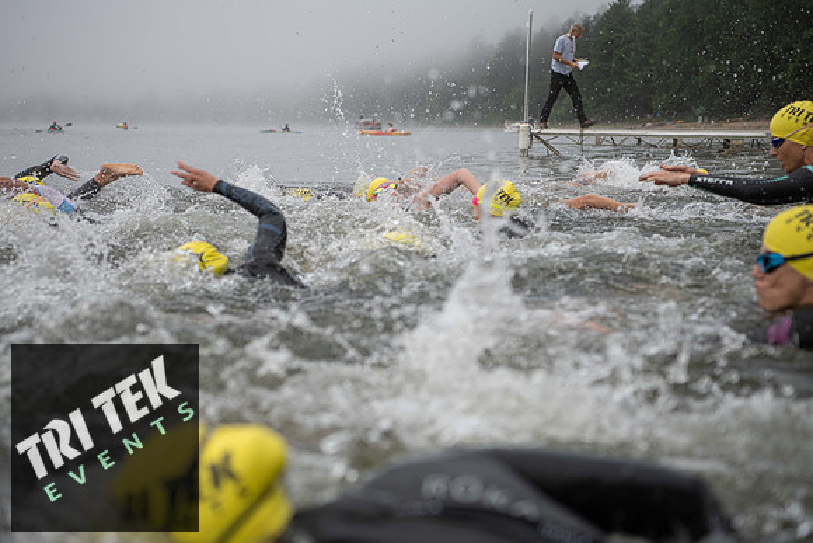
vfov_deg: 18.9
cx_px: 406
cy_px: 272
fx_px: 1629
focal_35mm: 72
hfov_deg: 28.0
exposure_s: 1/800
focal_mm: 70
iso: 250
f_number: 4
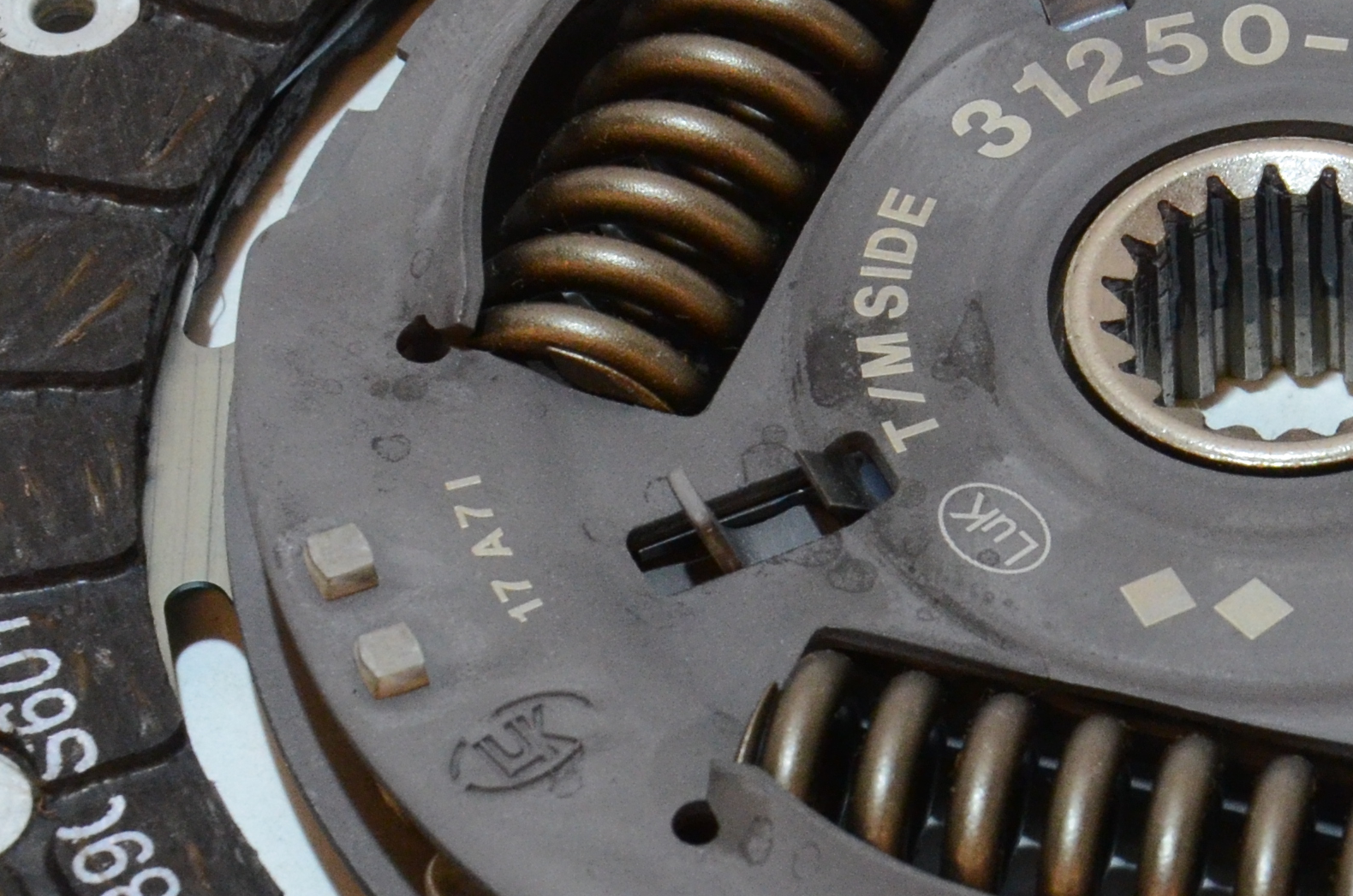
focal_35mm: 290
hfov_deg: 7.1
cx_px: 1204
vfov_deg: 4.7
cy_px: 528
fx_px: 10878
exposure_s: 1/50
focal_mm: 62
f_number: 13
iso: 1600
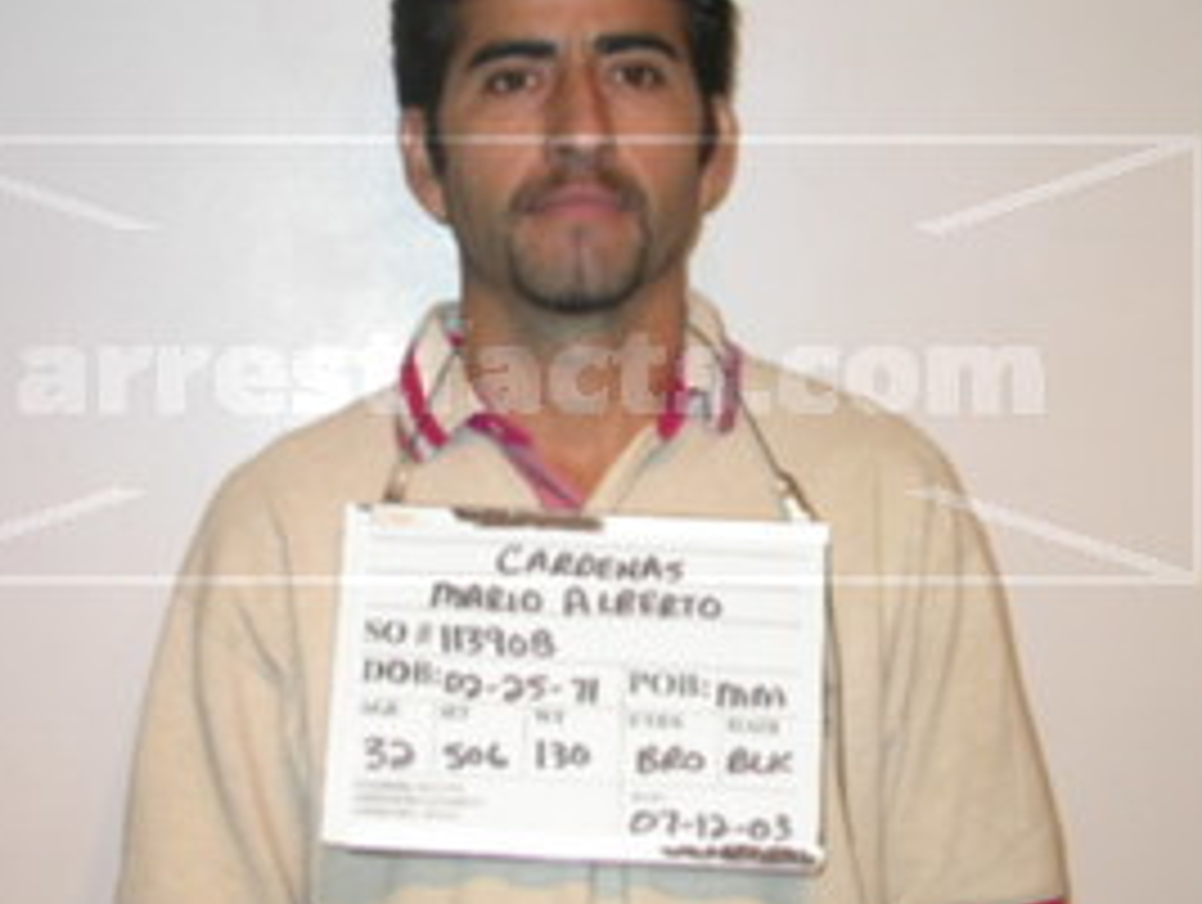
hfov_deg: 27.3
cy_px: 362
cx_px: 529
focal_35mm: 71
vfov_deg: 20.7
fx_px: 2469
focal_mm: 11.5
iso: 100
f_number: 3
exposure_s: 1/60.3
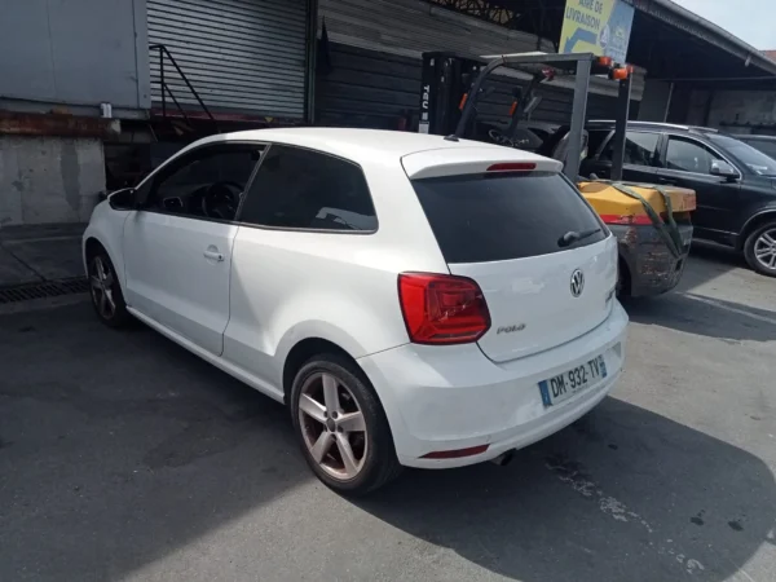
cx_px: 388
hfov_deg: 63.4
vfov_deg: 49.7
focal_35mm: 28
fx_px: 628
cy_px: 291
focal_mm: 3.46
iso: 100
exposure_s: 1/1192
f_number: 2.2
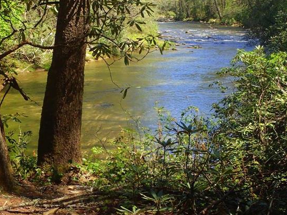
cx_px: 139
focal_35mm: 67
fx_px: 555
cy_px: 80
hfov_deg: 29.0
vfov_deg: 21.9
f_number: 4.5
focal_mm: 8.99
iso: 400
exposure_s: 1/800
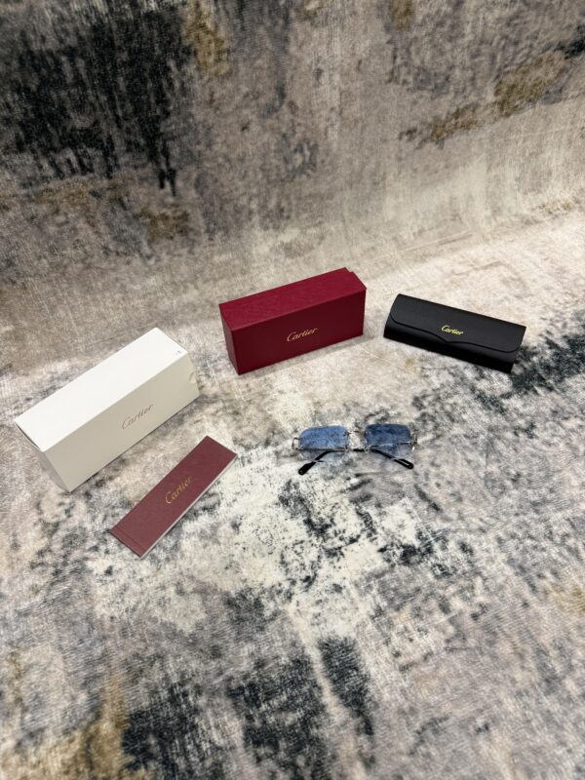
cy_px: 390
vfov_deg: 71.6
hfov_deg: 56.8
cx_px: 292
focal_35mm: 24
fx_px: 541
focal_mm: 6.76
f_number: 1.78
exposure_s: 1/50
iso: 160
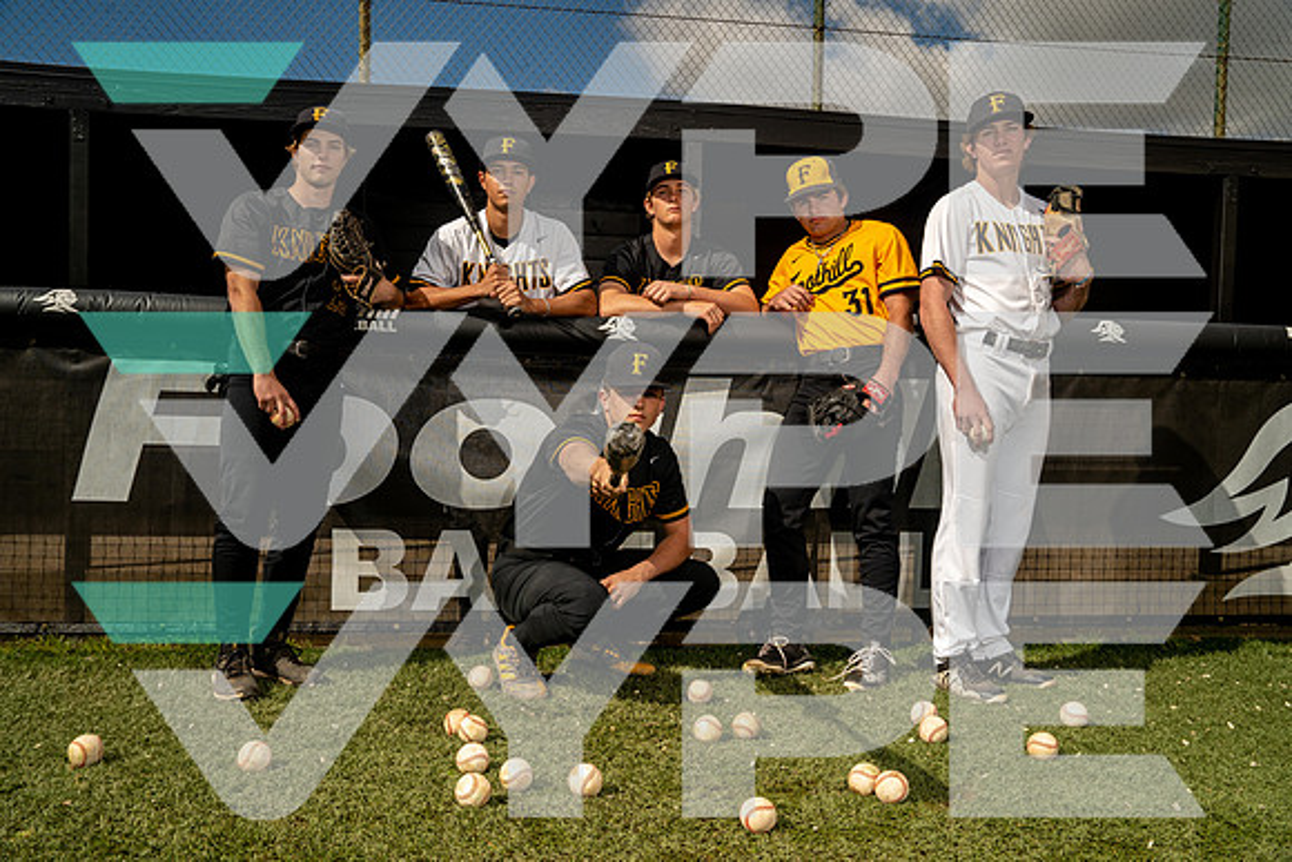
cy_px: 431
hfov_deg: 60.3
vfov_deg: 42.3
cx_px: 646
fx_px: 1113
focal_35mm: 31
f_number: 8
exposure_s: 1/250
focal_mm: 31
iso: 100
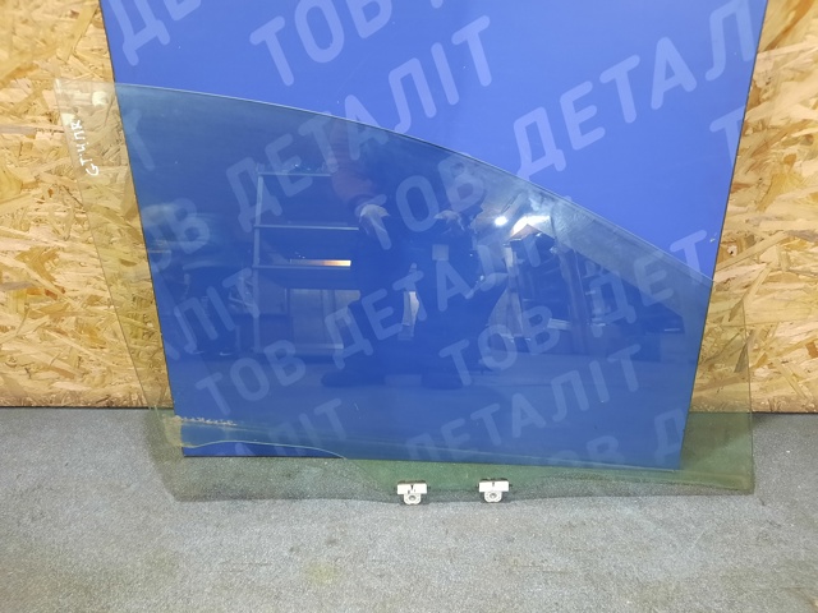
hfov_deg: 69.4
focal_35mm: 25
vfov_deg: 54.9
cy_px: 306
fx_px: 591
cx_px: 409
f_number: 2
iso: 640
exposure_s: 1/20
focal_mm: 4.6
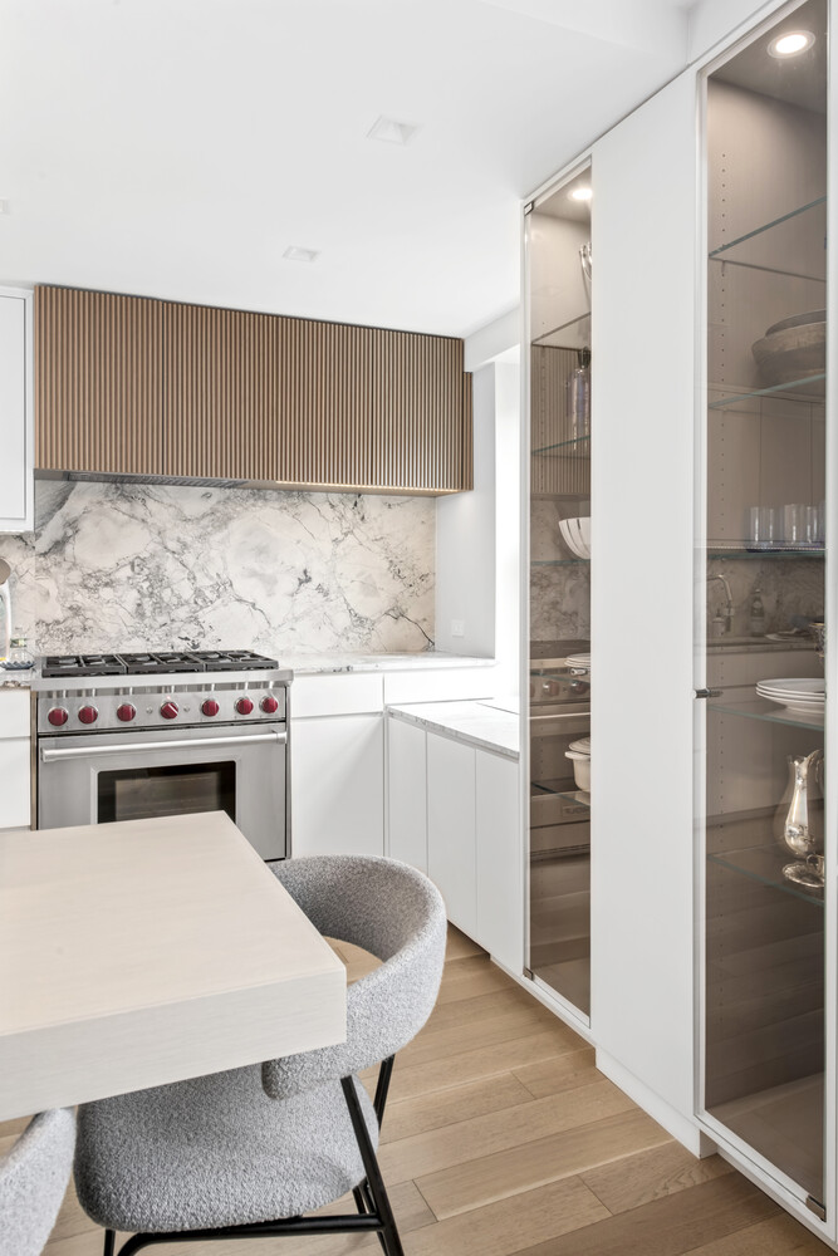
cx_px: 419
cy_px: 628
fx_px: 838
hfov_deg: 53.1
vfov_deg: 73.7
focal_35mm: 24
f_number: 11
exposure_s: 1.3
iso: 100
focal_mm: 24
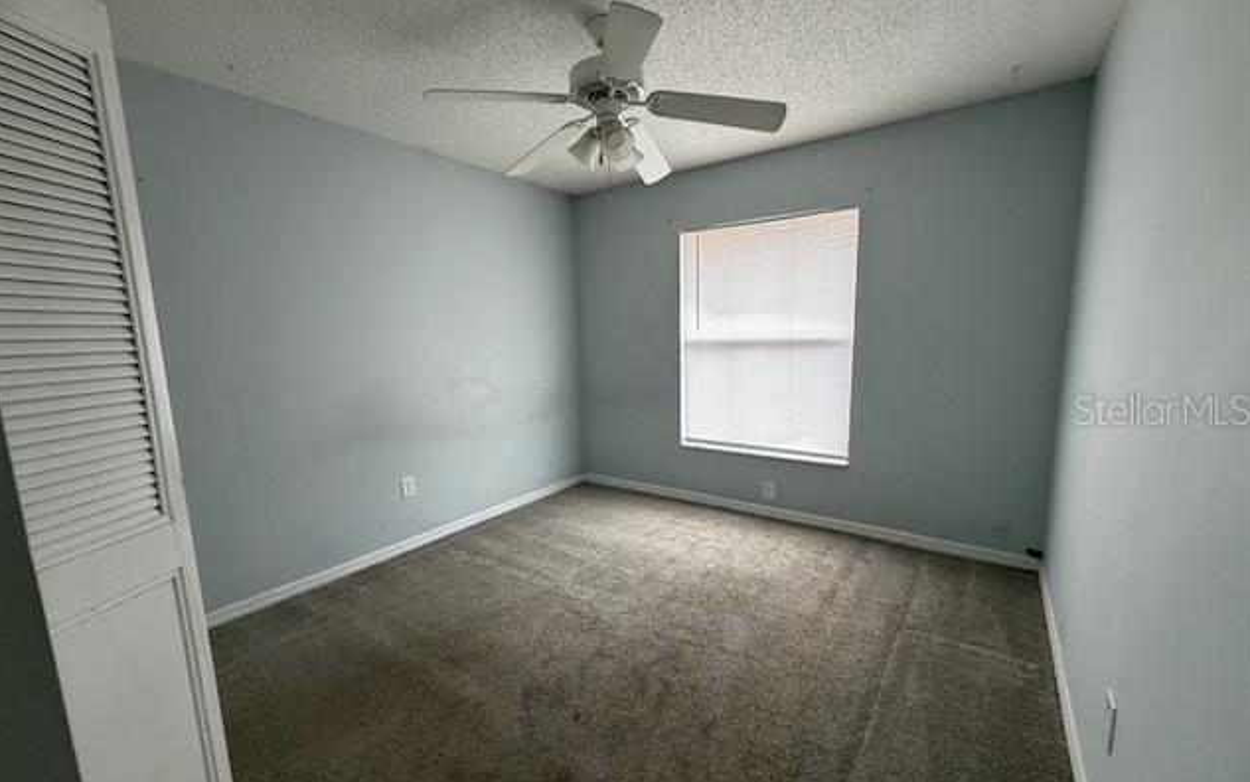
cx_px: 628
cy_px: 409
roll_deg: +1.9
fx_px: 511
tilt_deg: -8.7
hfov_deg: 101.4
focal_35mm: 15
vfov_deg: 74.8
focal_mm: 2.22
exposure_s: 1/92
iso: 320
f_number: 2.2
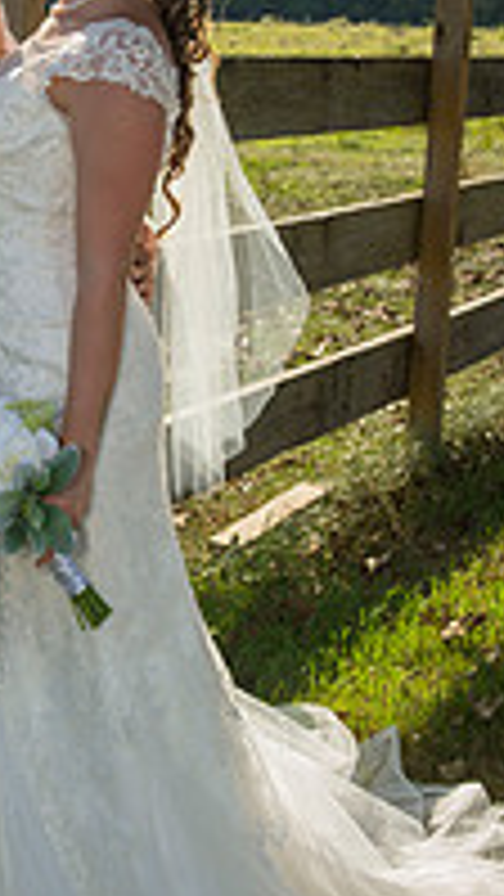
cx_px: -7
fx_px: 1971
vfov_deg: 25.6
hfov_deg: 14.3
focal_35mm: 83
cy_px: 387
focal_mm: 35
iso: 200
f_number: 6.3
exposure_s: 1/400
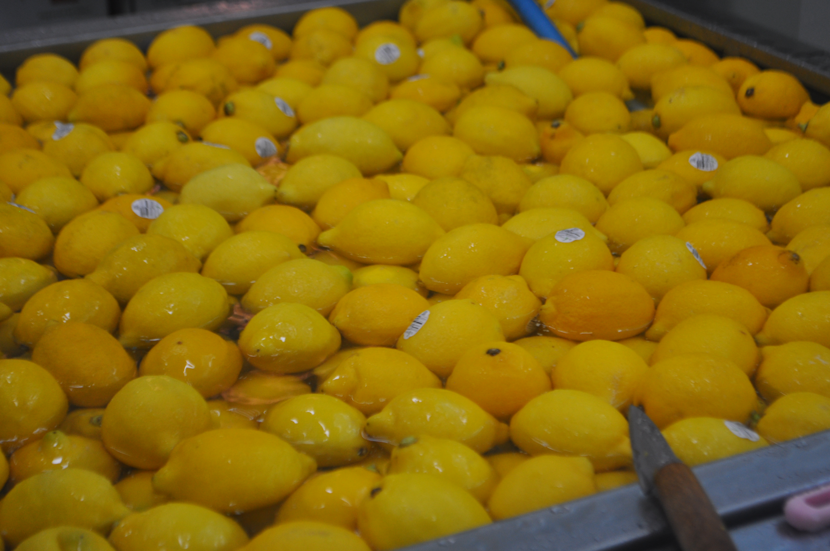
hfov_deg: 24.6
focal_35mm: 82
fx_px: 1900
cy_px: 276
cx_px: 415
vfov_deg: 16.5
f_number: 5.6
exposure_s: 1/25
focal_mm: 55
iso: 400
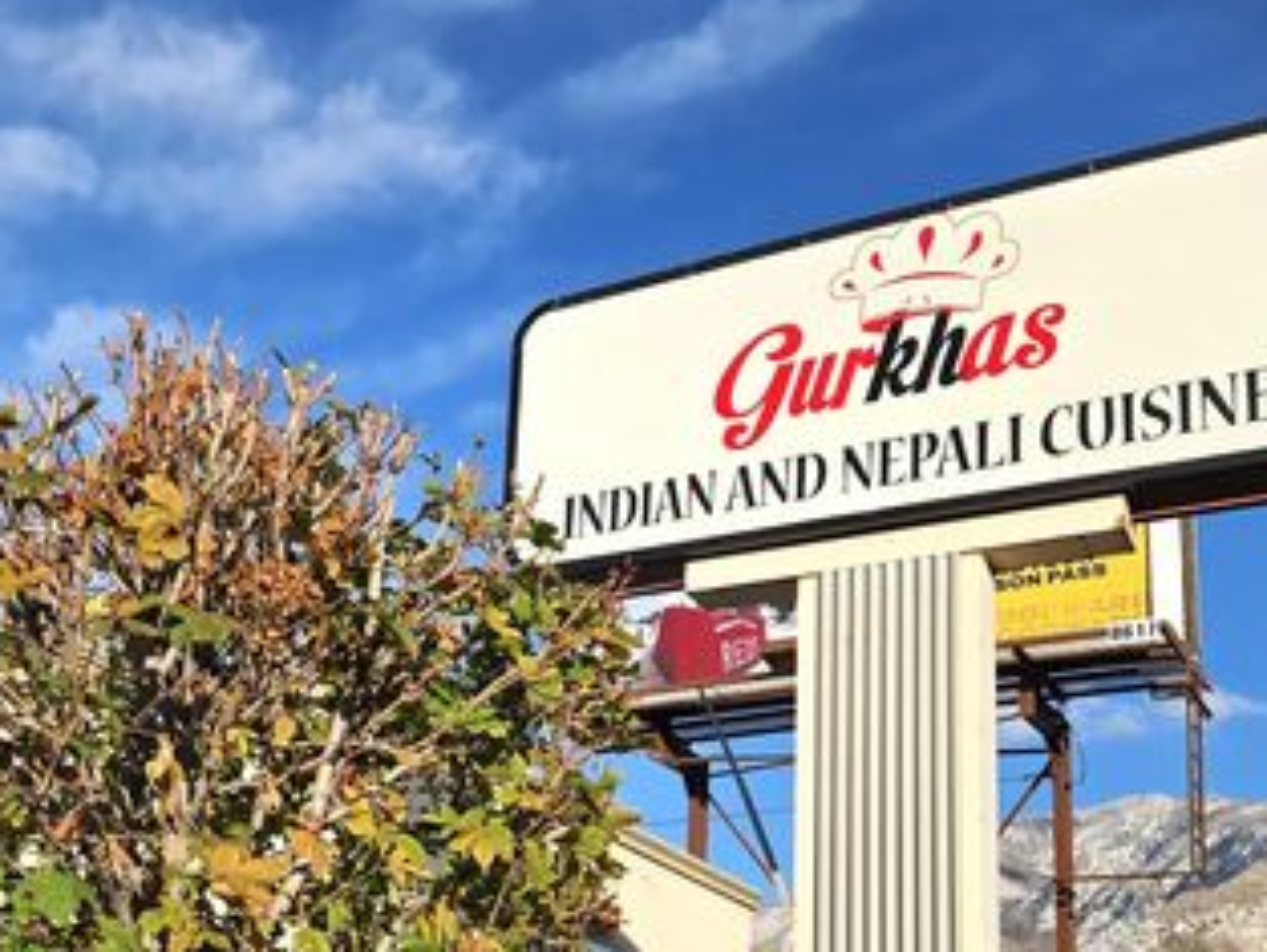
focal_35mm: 47
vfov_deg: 29.8
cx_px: 344
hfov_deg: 39.5
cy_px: 822
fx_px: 1721
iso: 32
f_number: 1.8
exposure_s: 1/2921
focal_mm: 5.4
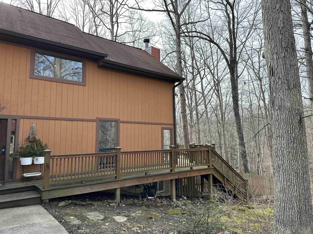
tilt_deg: +5.0
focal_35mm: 24
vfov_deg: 56.8
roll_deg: +0.6
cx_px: 156
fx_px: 217
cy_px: 117
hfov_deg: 71.6
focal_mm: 6.86
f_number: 1.78
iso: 80
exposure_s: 1/767
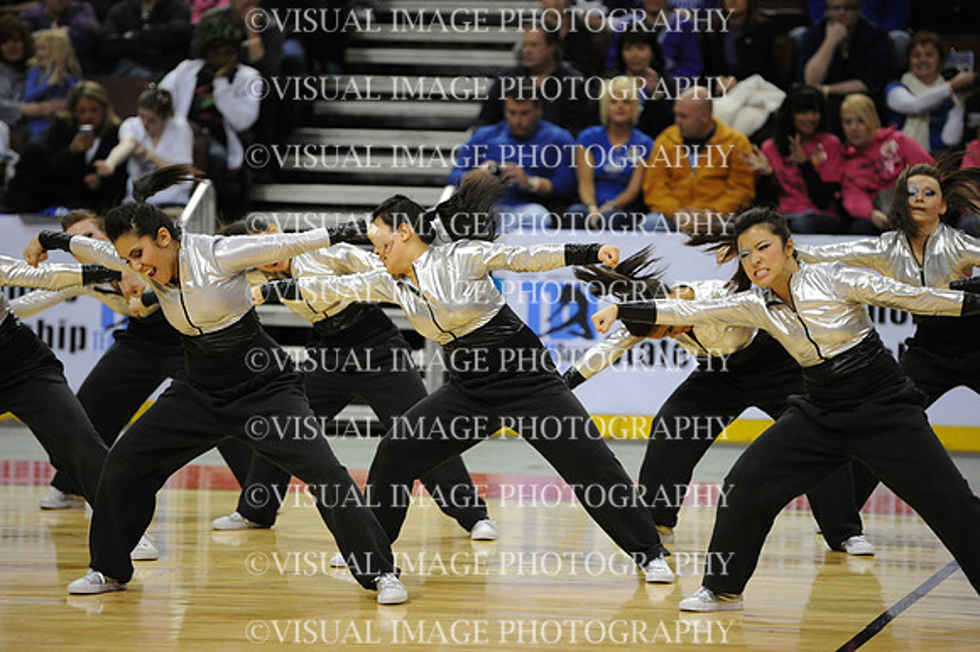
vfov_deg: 6.9
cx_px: 490
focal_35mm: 200
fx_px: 5441
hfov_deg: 10.3
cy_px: 326
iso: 5000
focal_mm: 200
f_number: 3.2
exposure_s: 1/640
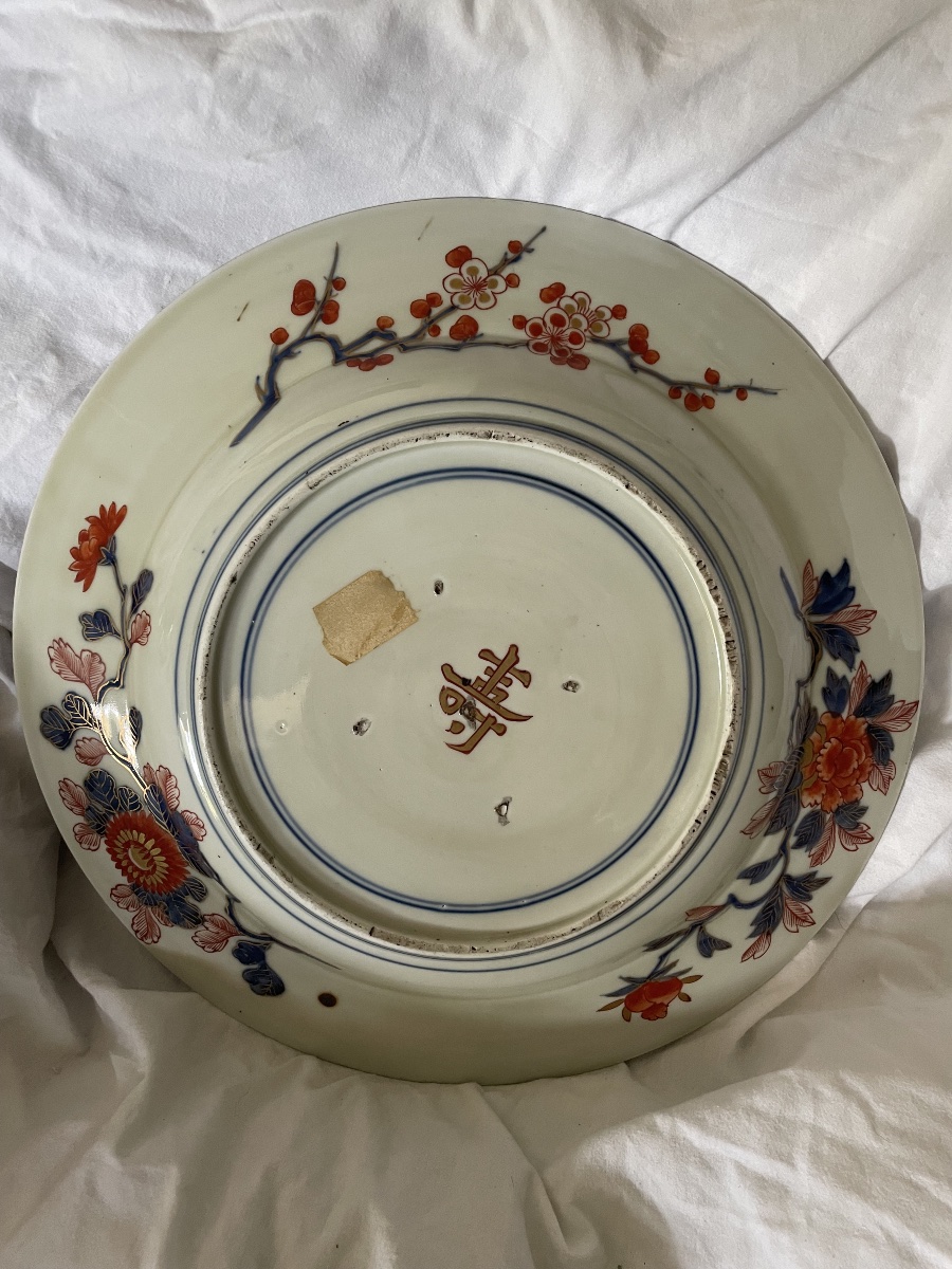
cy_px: 634
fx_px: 953
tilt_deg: -61.8
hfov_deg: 53.1
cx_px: 476
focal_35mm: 26
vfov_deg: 67.3
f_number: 1.6
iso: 200
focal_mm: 4.2
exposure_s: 1/60
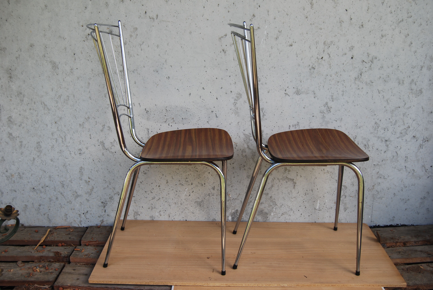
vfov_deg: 37.0
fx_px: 434
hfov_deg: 53.1
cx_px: 216
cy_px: 145
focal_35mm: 36
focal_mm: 24
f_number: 6.3
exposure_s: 1/160
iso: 100
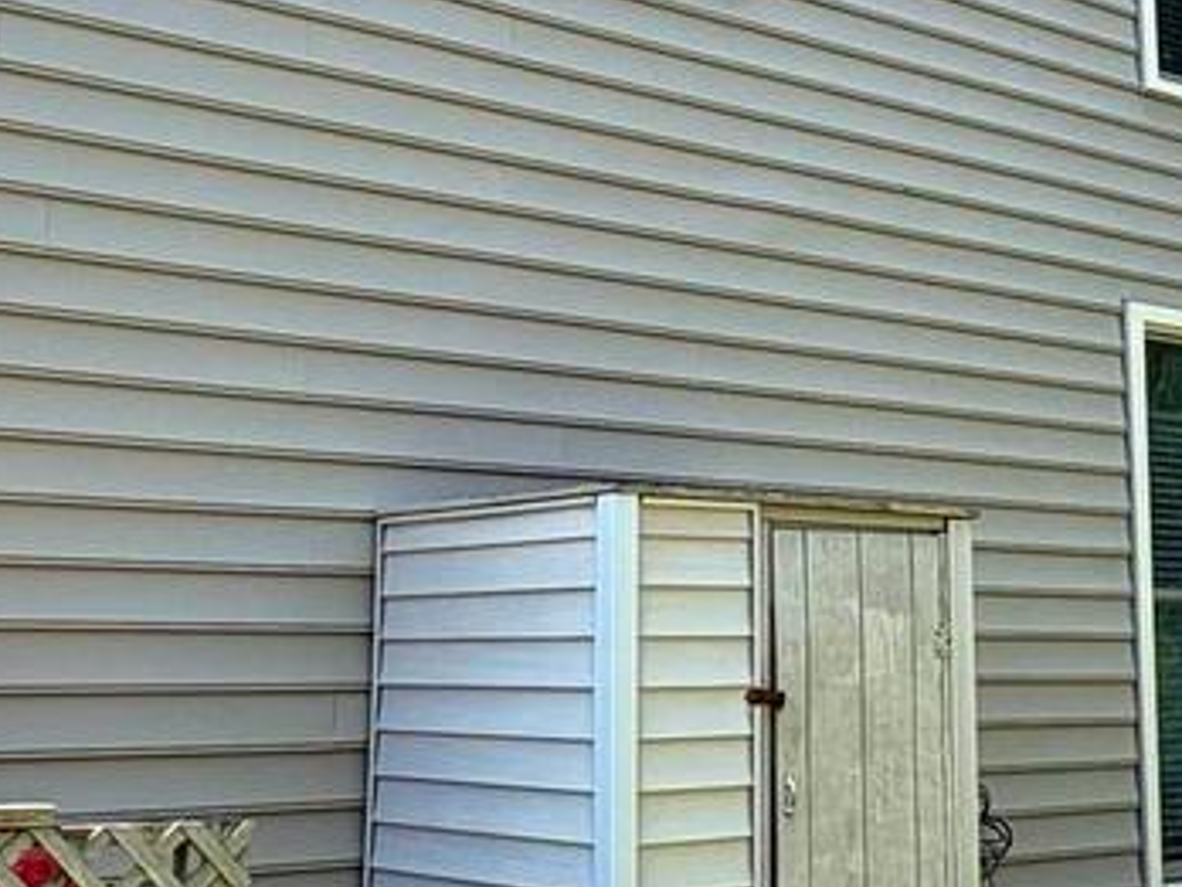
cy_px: 306
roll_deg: +0.7
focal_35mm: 58
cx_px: 686
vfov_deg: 25.1
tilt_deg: +10.7
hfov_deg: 33.2
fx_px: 1980
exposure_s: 1/416
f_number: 2.2
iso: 40
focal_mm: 2.22
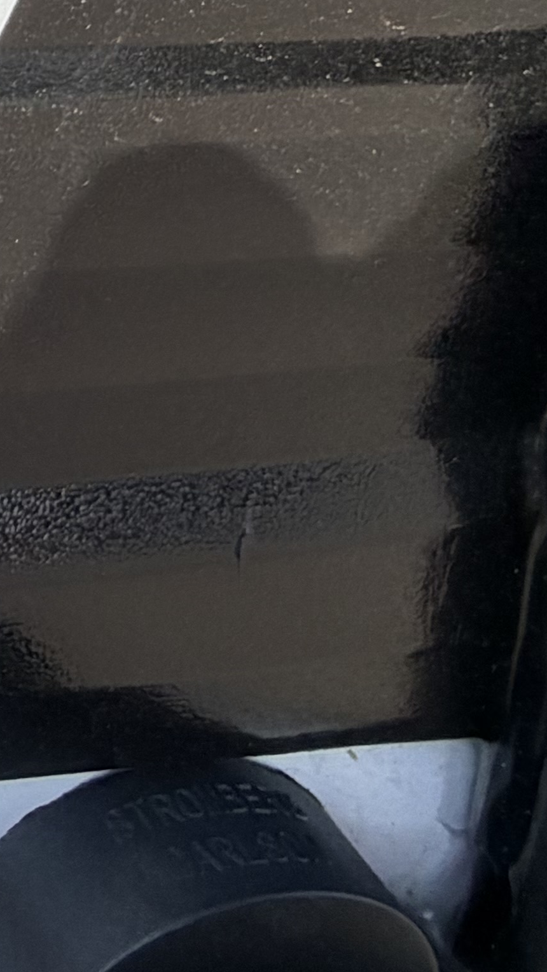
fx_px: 1469
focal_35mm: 57
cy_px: -281
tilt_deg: -12.7
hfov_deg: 12.8
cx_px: -929
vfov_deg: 29.6
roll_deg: -0.3
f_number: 2.2
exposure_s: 1/734
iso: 40
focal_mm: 2.22
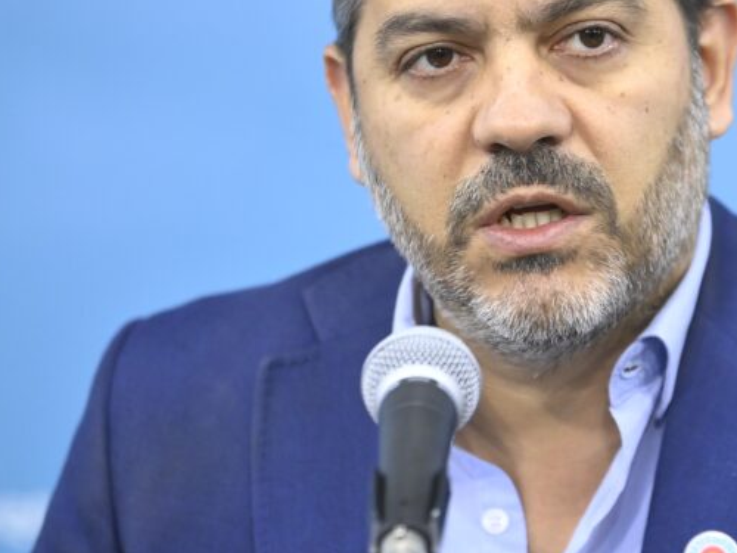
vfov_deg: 3.6
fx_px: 8750
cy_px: 217
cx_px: 582
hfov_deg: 4.8
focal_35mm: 411
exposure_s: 1/500
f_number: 3.2
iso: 4000
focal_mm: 200
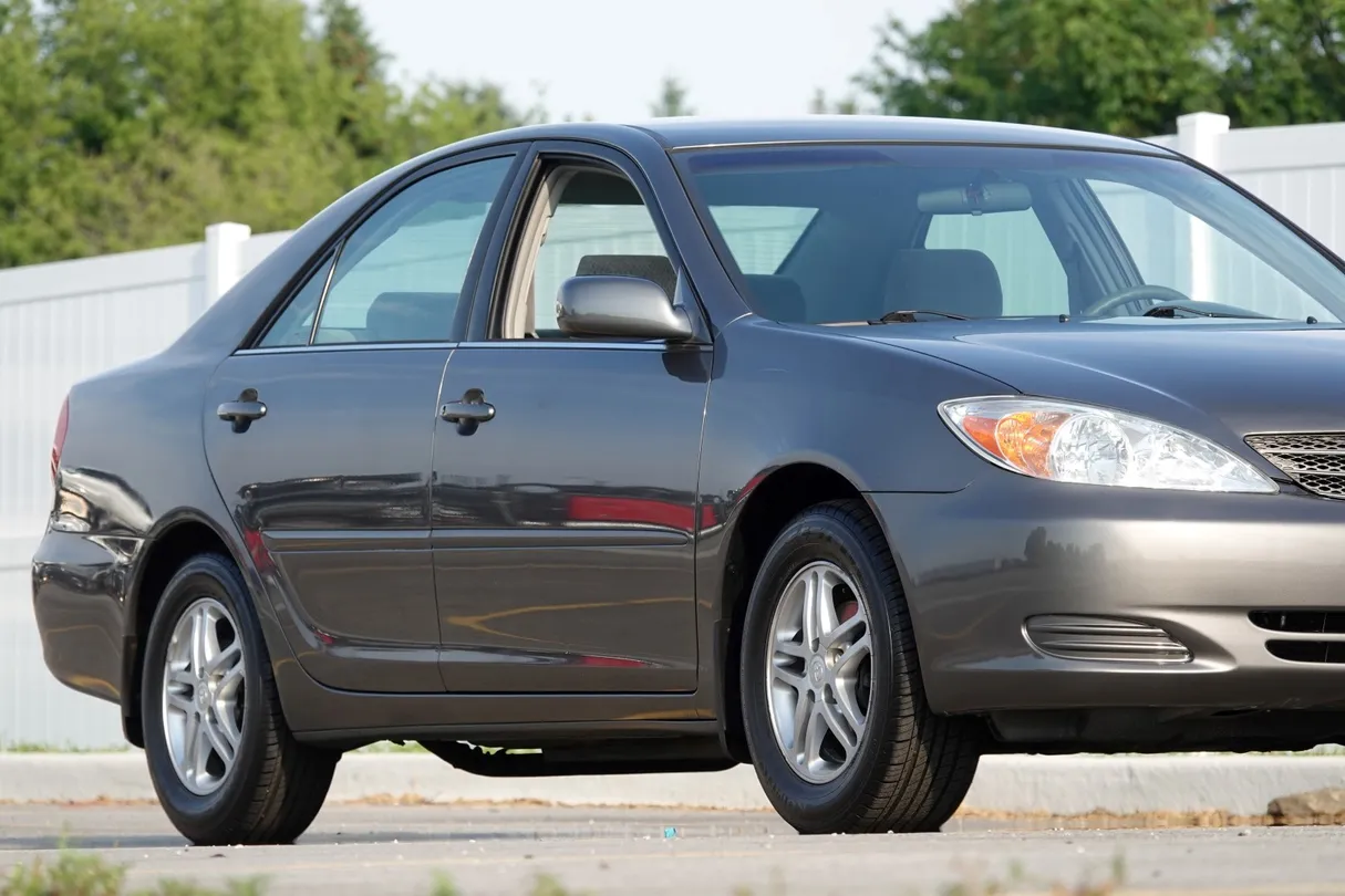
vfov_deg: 5.4
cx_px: 672
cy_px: 448
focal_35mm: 256
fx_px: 9564
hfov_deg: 8.0
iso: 100
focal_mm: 93.9
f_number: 4
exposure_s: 1/320
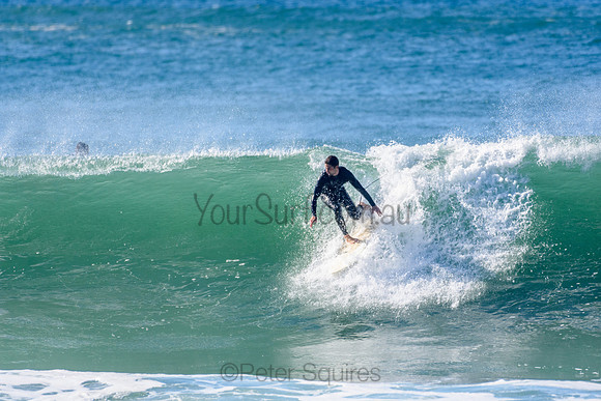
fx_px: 12523
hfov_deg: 2.7
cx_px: 300
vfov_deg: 1.8
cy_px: 200
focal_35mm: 750
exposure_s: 1/2000
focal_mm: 500
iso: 360
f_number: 5.6
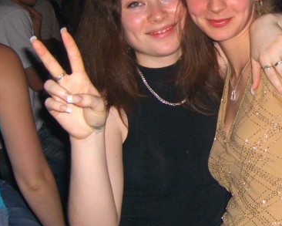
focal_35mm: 81
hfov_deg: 22.6
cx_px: 282
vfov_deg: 18.9
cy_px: 70
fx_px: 676
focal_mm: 7.9
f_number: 2.8
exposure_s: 1/60
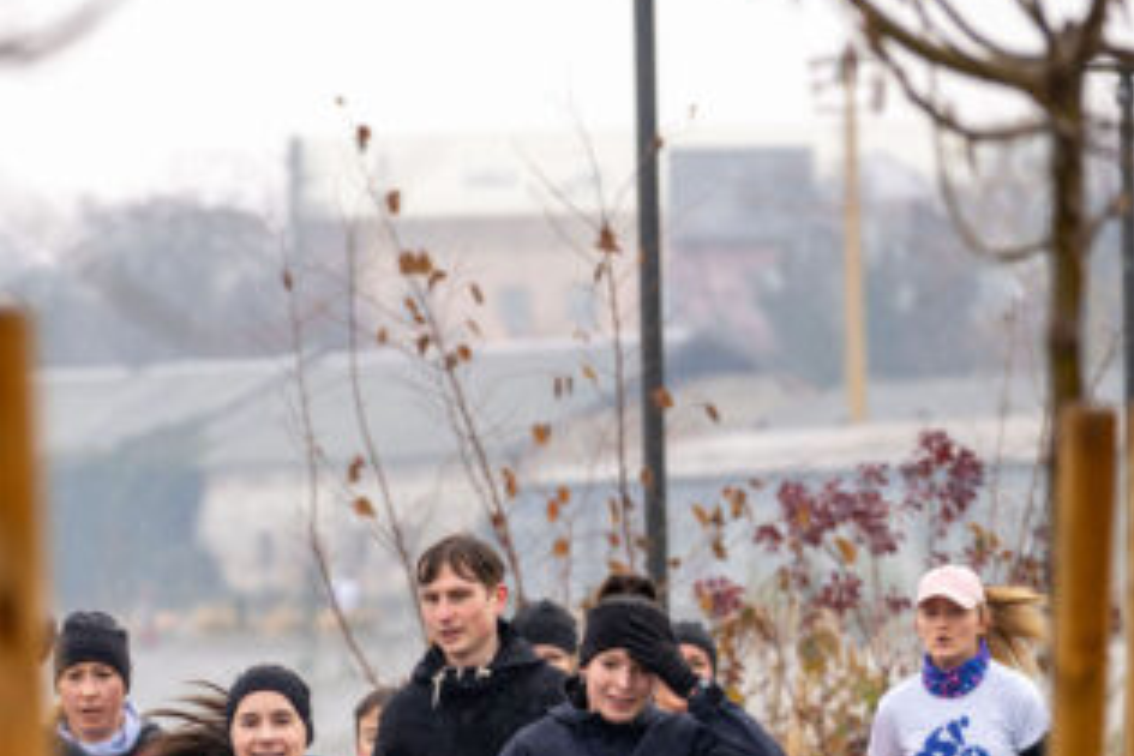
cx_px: 313
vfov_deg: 3.5
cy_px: 896
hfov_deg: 5.3
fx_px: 12284
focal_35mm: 390
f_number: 4
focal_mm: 159
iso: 640
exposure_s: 1/500
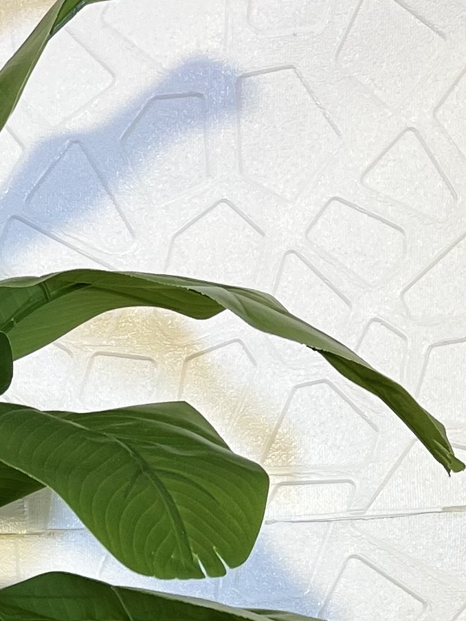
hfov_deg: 12.5
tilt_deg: -15.2
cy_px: 1138
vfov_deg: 14.7
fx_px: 2082
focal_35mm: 116
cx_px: -67
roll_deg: +2.9
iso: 64
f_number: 1.6
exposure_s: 1/100
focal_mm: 5.1
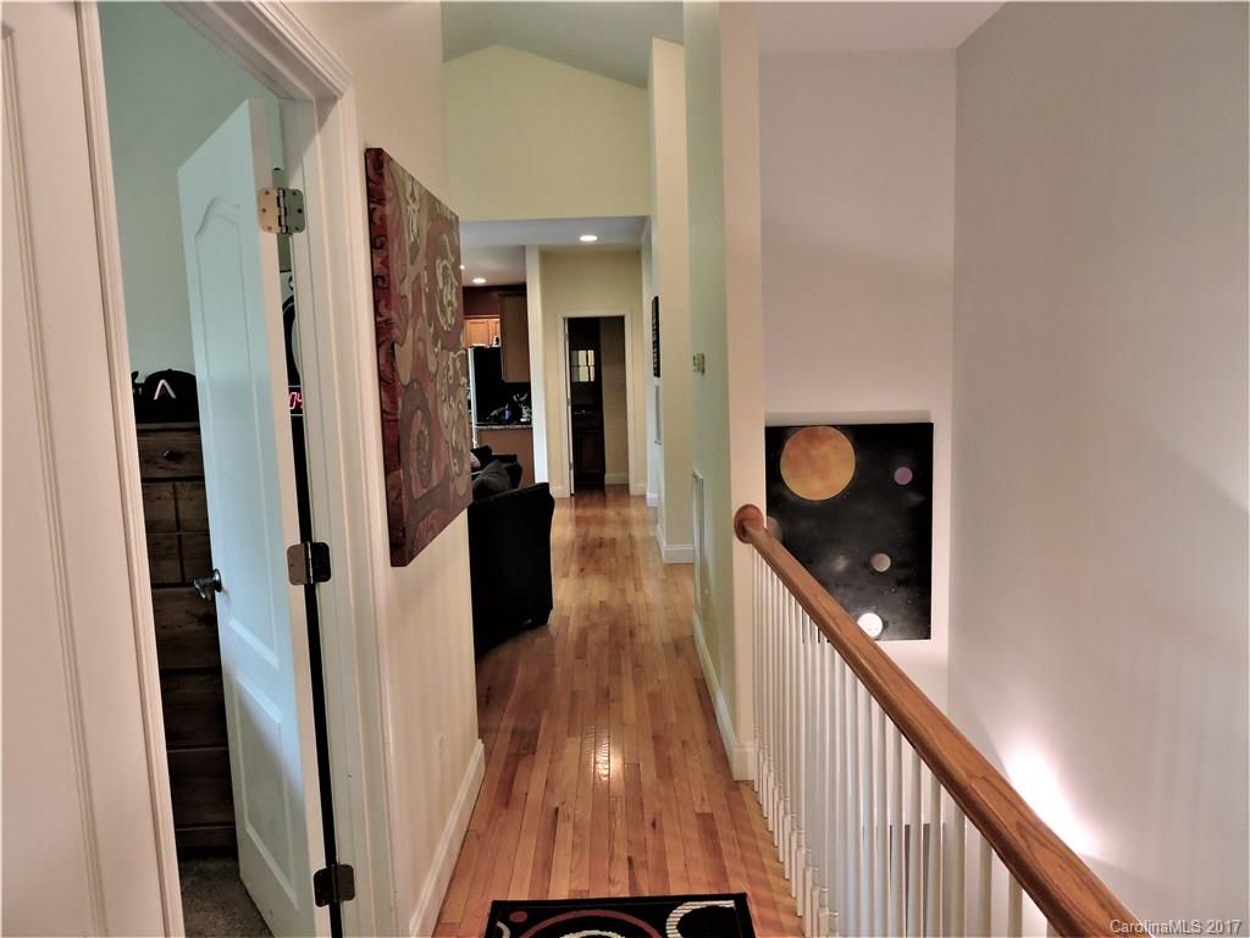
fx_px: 867
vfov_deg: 56.8
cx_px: 625
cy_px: 469
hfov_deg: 71.6
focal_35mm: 24
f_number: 3.3
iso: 400
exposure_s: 1/15
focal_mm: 4.3
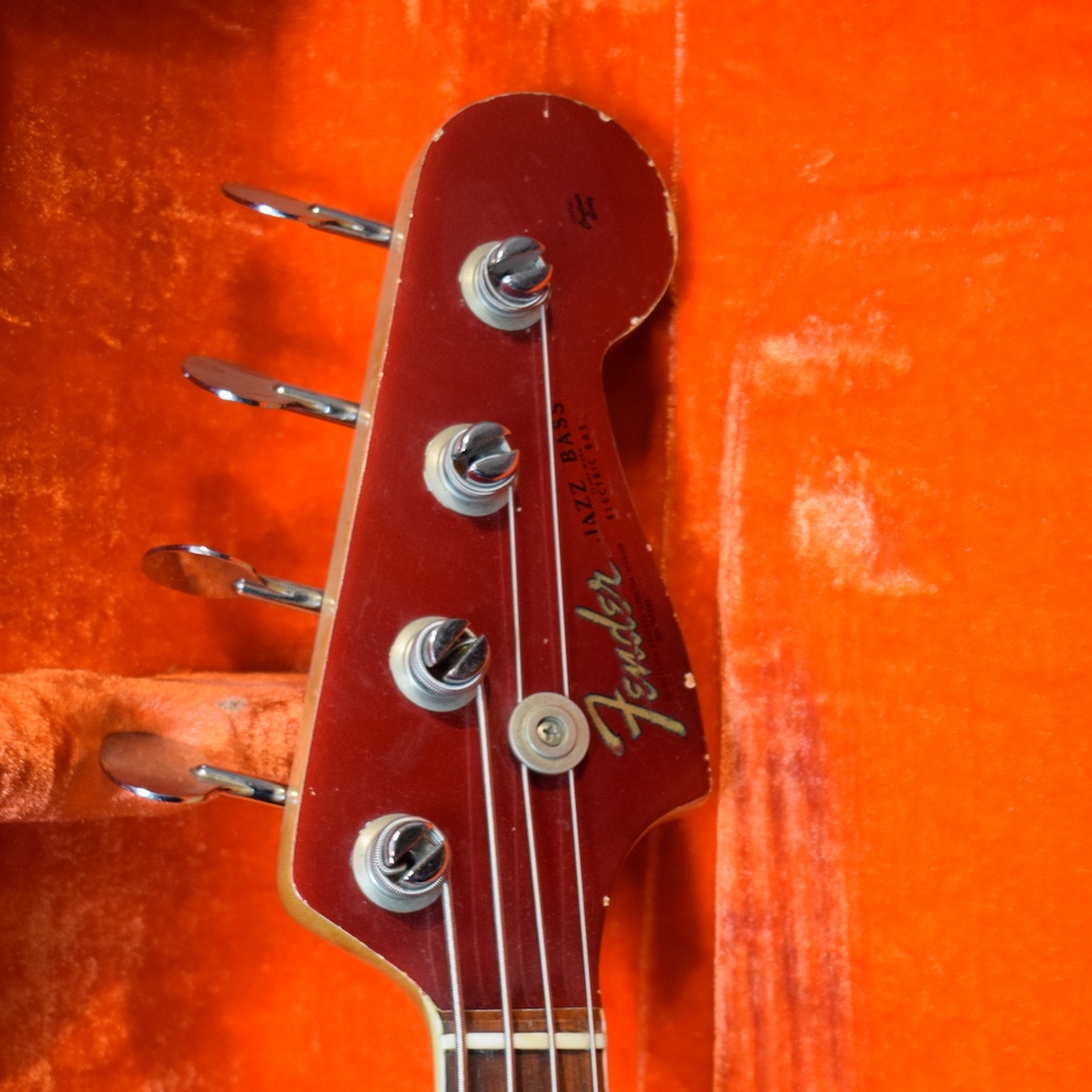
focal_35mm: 77
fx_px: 2748
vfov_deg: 22.3
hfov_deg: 22.5
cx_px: 548
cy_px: 764
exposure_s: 1/60
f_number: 4.8
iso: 2000
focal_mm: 40
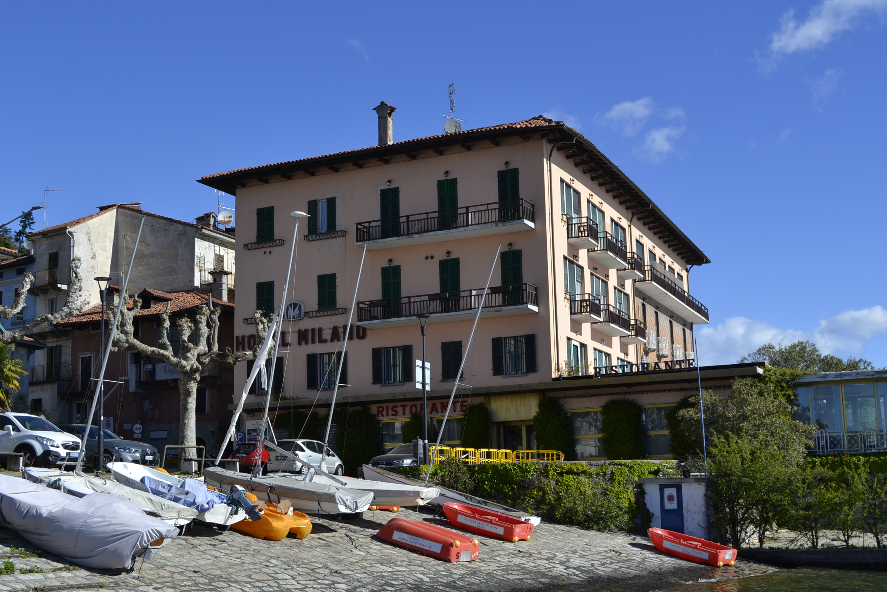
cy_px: 296
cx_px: 444
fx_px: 1183
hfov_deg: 41.1
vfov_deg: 28.1
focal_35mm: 48
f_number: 8
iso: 100
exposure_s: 1/250
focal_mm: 32
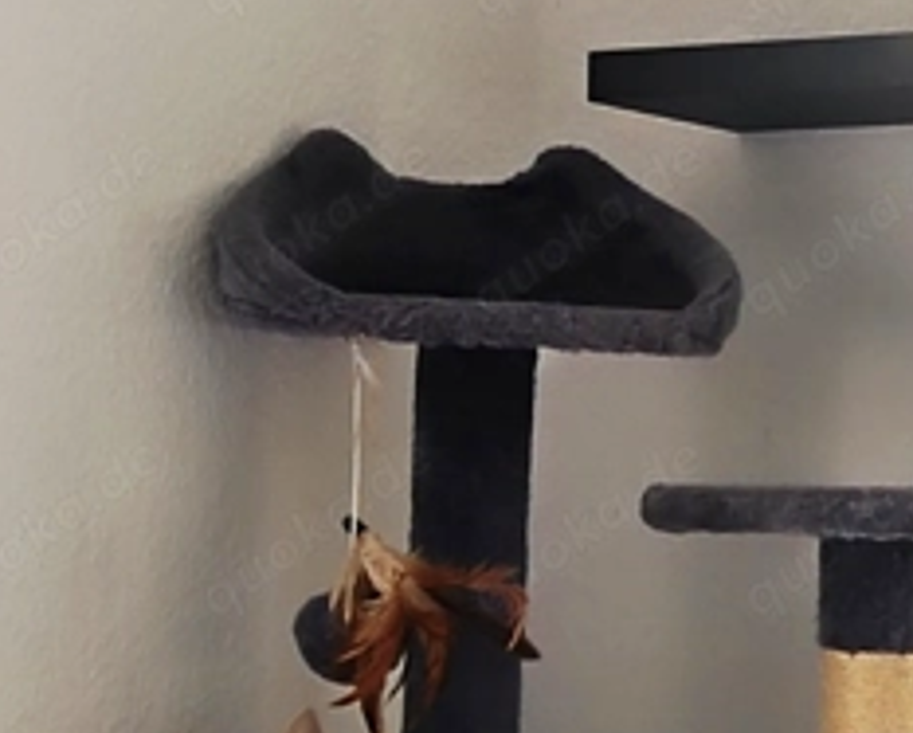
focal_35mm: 154
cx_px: 458
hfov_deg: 12.5
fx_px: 4167
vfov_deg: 10.0
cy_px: 588
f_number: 1.65
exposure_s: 1/20
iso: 3200
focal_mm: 6.18
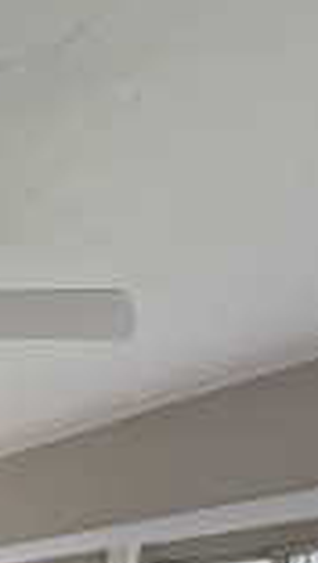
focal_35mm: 65
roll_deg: -2.0
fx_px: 972
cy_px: 900
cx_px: -314
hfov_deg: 15.1
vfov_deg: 23.7
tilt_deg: -11.7
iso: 125
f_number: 2.2
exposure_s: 1/121
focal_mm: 2.22
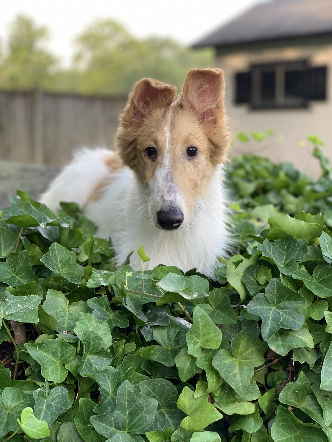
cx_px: 166
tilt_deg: -8.1
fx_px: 665
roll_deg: -0.4
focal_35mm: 52
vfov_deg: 36.8
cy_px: 221
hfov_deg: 28.0
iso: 80
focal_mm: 6
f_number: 2.4
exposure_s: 1/122
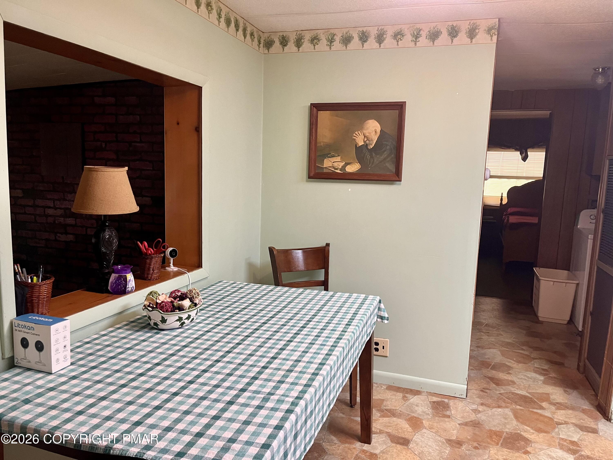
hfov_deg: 67.3
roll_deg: -2.3
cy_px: 230
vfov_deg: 53.1
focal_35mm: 26
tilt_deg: -6.3
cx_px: 306
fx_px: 460
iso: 160
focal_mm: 5.1
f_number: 1.6
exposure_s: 1/60
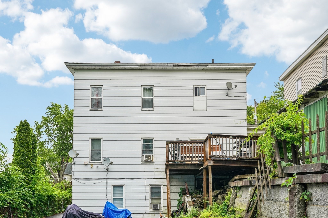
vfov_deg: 45.0
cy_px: 109
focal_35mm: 29
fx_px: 264
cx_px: 164
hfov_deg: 63.7
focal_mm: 29
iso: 100
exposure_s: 1/50
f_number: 8
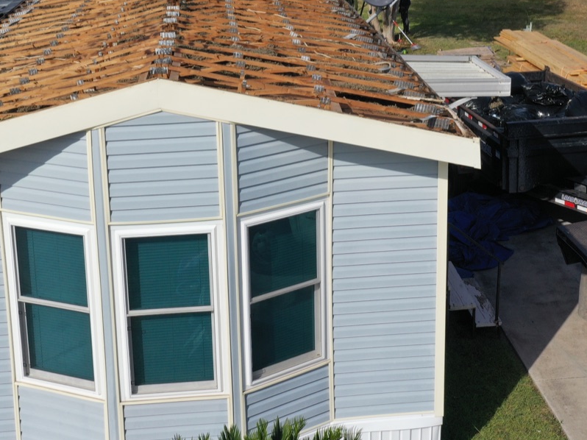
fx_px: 915
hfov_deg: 35.6
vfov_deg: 26.2
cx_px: 294
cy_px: 53
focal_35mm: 54
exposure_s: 1/640
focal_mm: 10.26
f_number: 6.3
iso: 100
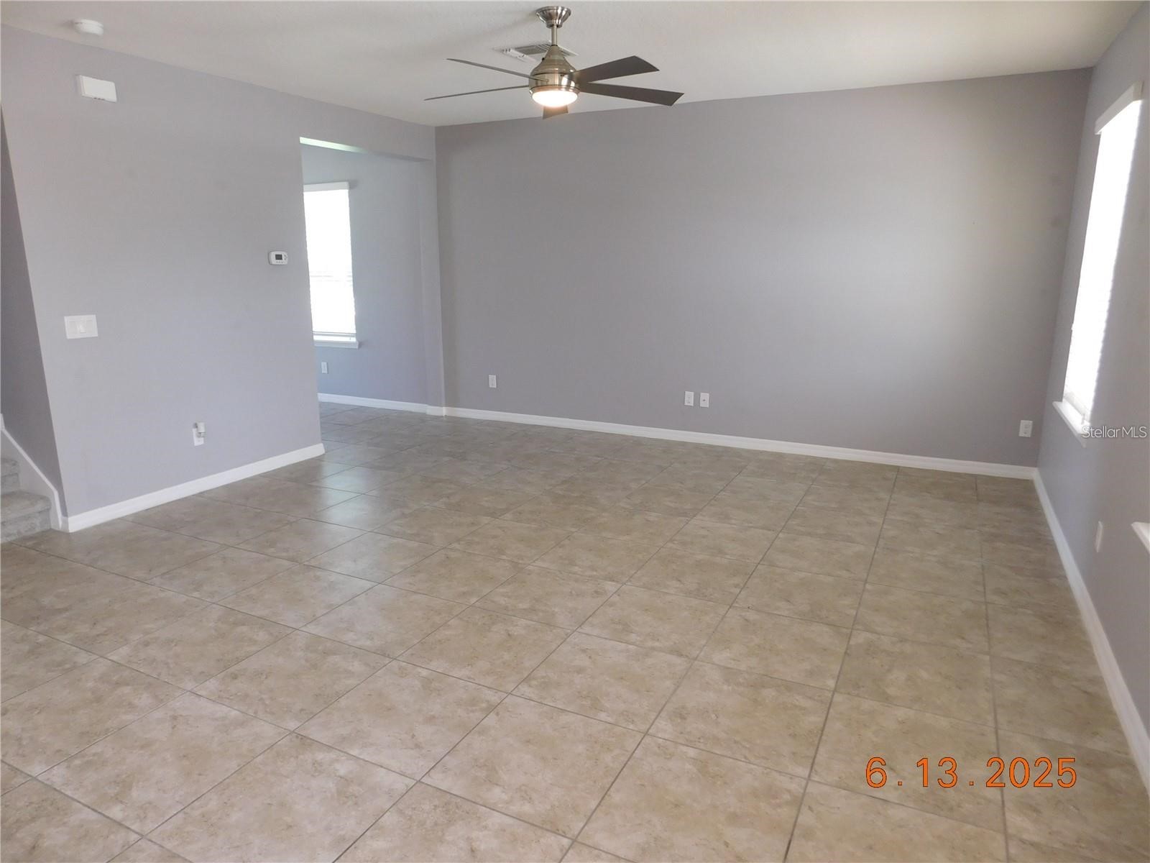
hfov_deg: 73.9
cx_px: 575
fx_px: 764
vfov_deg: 58.9
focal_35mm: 23
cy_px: 432
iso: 140
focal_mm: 4
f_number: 3
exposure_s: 1/30
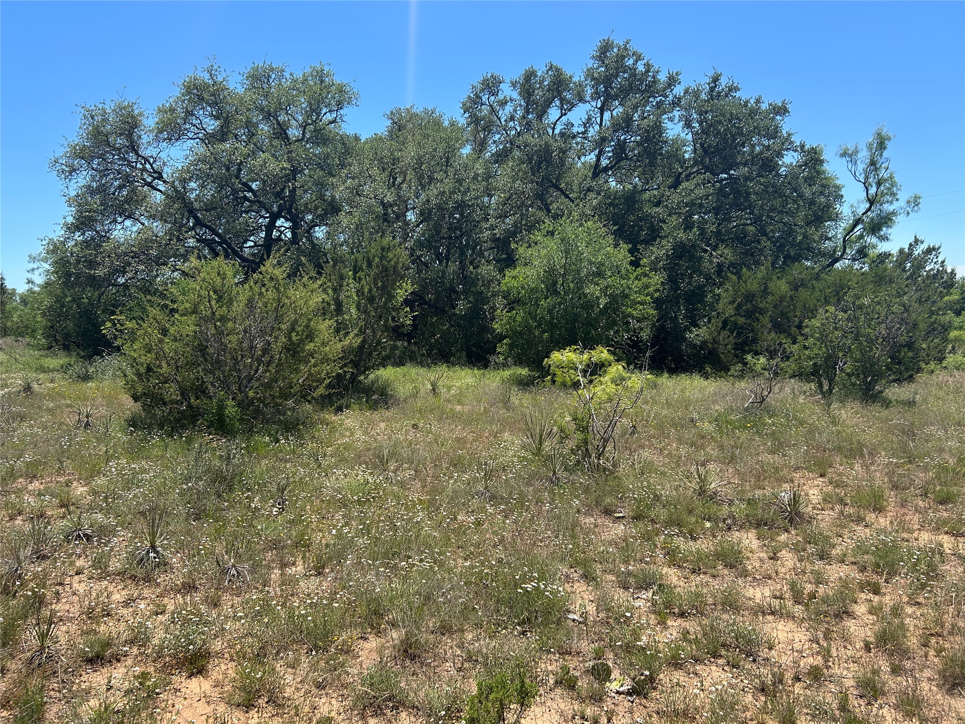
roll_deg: +1.0
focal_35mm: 26
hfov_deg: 67.3
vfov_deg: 53.1
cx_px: 482
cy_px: 362
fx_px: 725
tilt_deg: -3.7
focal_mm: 5.7
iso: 50
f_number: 1.5
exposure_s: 1/2513
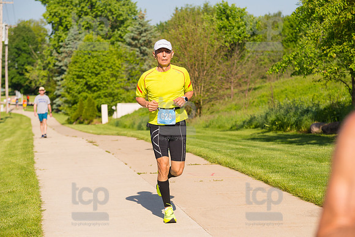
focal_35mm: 112
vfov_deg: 12.2
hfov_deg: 18.3
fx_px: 1105
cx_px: 178
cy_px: 118
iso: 400
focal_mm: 112
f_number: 5.6
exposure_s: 1/2000
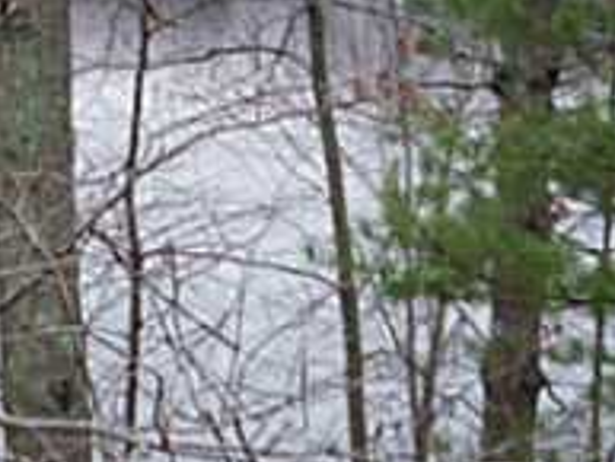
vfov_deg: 7.8
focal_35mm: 191
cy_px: 32
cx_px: -61
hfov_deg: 10.2
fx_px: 3395
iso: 80
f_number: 3.1
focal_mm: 7.6
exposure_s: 1/100
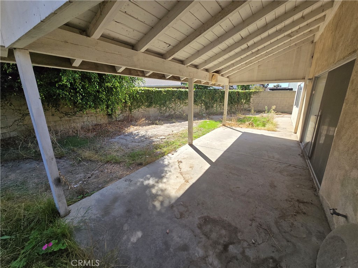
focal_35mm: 13
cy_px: 134
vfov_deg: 89.9
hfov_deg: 106.2
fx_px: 134
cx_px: 179
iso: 125
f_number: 2.2
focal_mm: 2.2
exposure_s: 1/2000
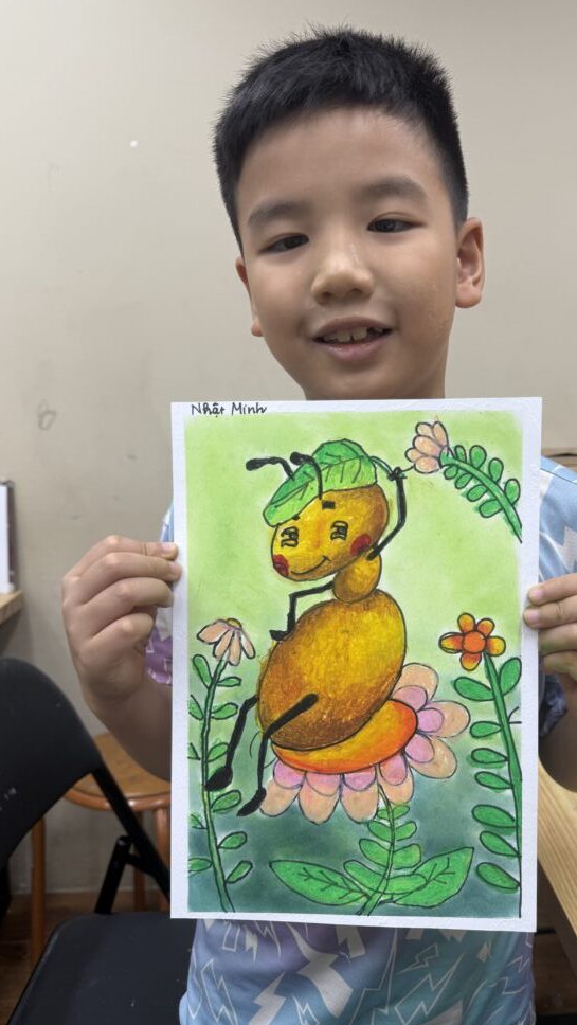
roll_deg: -1.2
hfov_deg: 42.4
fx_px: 734
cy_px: 518
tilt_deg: -8.7
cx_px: 377
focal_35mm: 27
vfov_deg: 69.8
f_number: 1.78
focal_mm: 6.76
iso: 50
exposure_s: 1/100
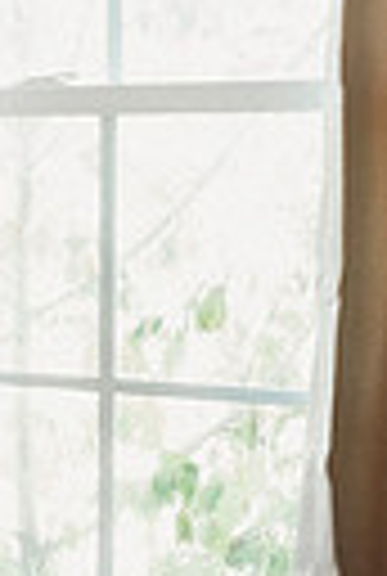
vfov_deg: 18.3
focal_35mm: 111
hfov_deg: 9.0
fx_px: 1780
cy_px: 173
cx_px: -921
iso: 1600
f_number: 2.8
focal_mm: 24
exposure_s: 1/125
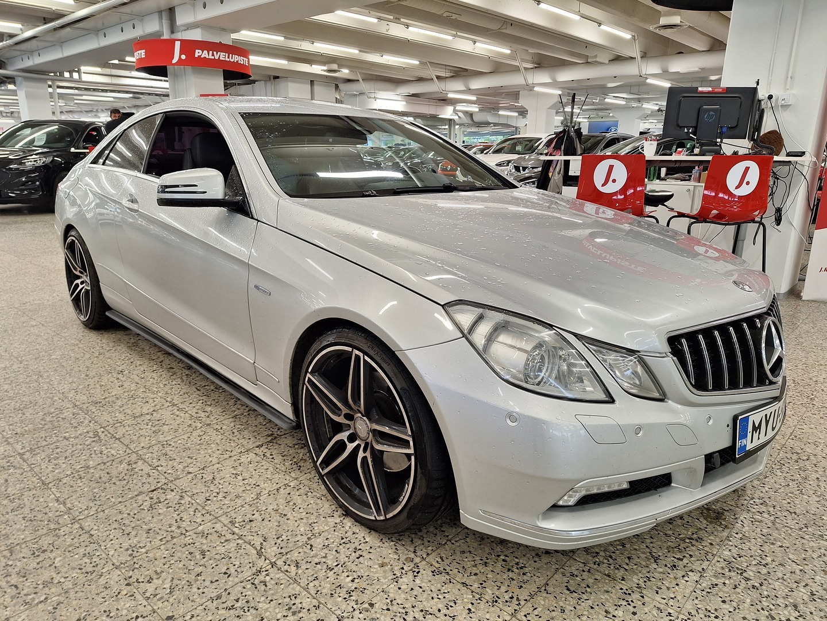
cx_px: 414
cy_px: 310
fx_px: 549
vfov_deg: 58.9
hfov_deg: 73.9
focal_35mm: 23
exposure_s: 1/50
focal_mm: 5.54
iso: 80
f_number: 1.8
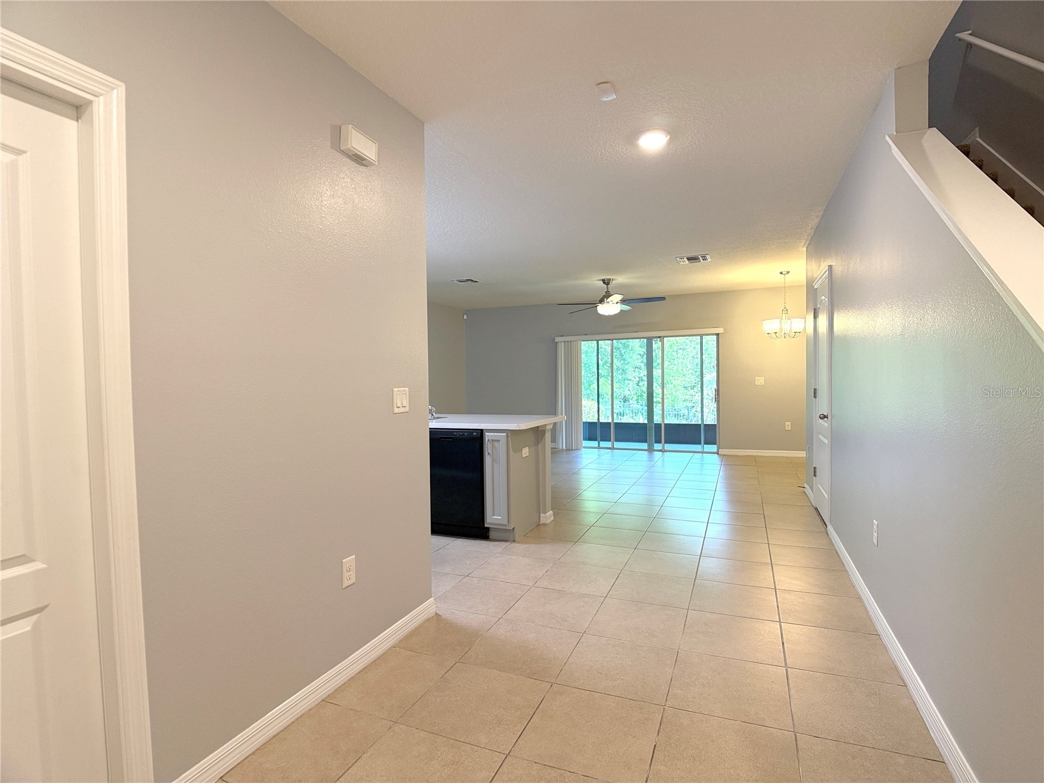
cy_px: 392
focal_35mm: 24
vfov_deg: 56.8
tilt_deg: -0.9
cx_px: 522
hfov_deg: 71.6
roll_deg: +0.5
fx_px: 724
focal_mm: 6.76
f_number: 1.78
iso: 250
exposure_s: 1/120
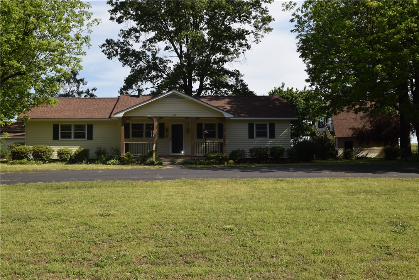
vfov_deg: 36.9
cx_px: 210
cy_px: 140
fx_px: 419
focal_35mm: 36
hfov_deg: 53.1
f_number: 9
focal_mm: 24
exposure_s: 1/200
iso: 100
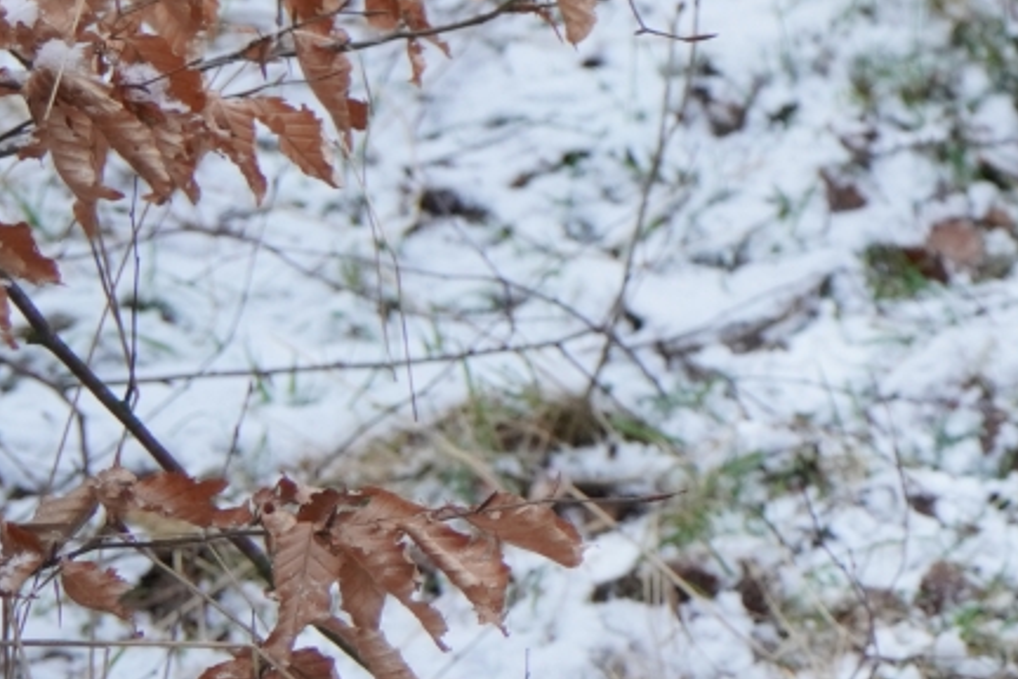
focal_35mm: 200
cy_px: -292
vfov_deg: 6.8
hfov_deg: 9.6
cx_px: 2062
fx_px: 5655
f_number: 2.8
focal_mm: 32
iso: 400
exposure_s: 1/50
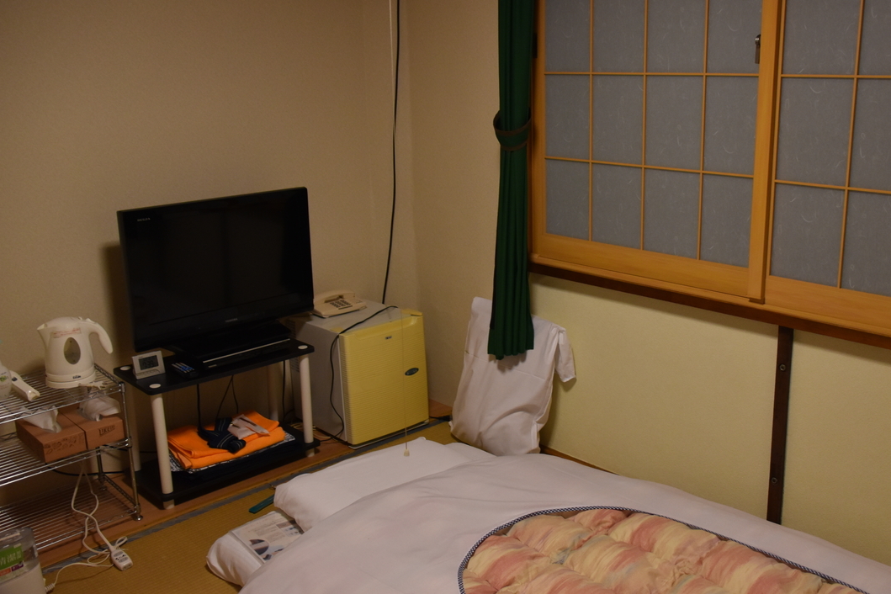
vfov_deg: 38.9
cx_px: 503
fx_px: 841
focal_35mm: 34
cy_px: 272
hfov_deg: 55.6
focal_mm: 20
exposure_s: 1/125
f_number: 3.5
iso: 1000
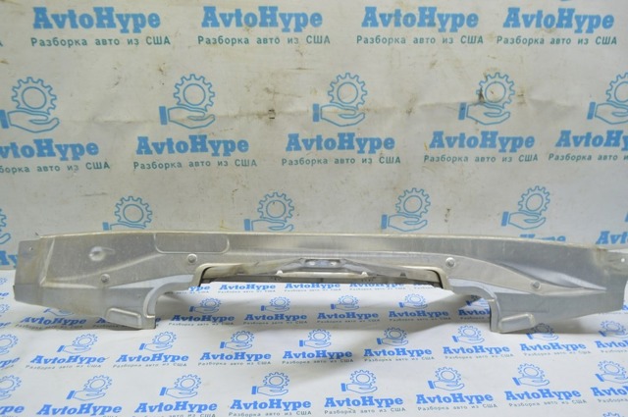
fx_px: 470
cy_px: 208
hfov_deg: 67.4
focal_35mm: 27
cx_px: 314
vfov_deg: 47.8
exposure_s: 1/20
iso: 400
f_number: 5.6
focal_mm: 18
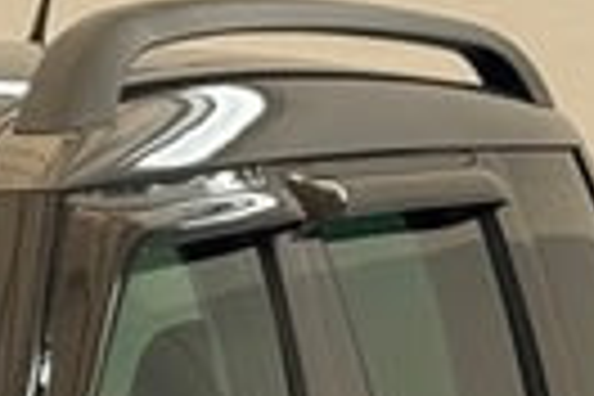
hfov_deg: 5.9
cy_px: 1010
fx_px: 5626
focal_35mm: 341
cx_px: -702
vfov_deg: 3.9
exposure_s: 1/685
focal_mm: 6.76
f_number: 1.78
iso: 64
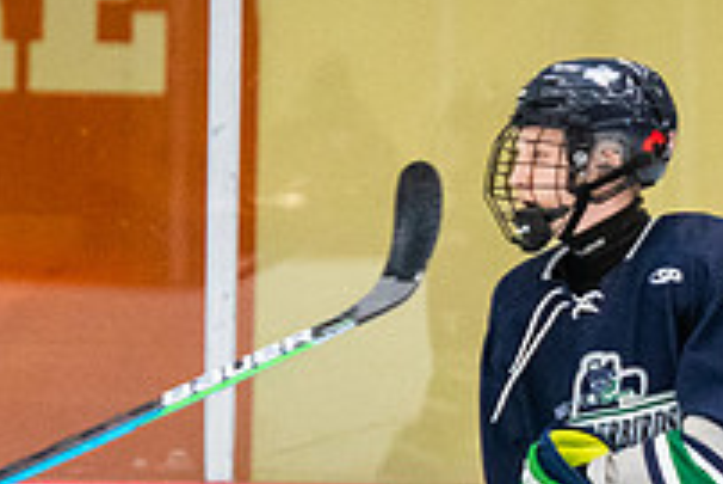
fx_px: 14390
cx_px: 614
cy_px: 555
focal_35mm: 716
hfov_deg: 2.9
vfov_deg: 1.9
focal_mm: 135
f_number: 2.8
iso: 2200
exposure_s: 1/640
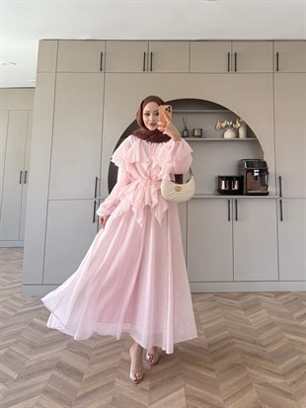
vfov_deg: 71.6
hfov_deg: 56.8
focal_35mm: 24
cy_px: 204
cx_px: 153
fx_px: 283
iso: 100
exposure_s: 1/121
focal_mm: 6.76
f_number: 1.78
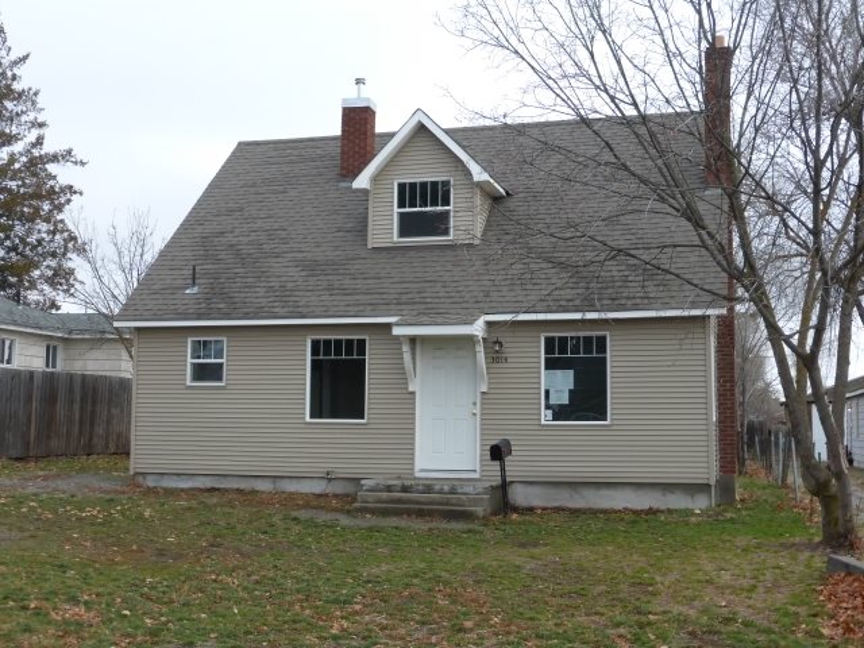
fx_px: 1073
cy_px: 324
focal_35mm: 43
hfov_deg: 43.9
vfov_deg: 33.6
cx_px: 432
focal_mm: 7.4
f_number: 3.9
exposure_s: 1/125
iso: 100
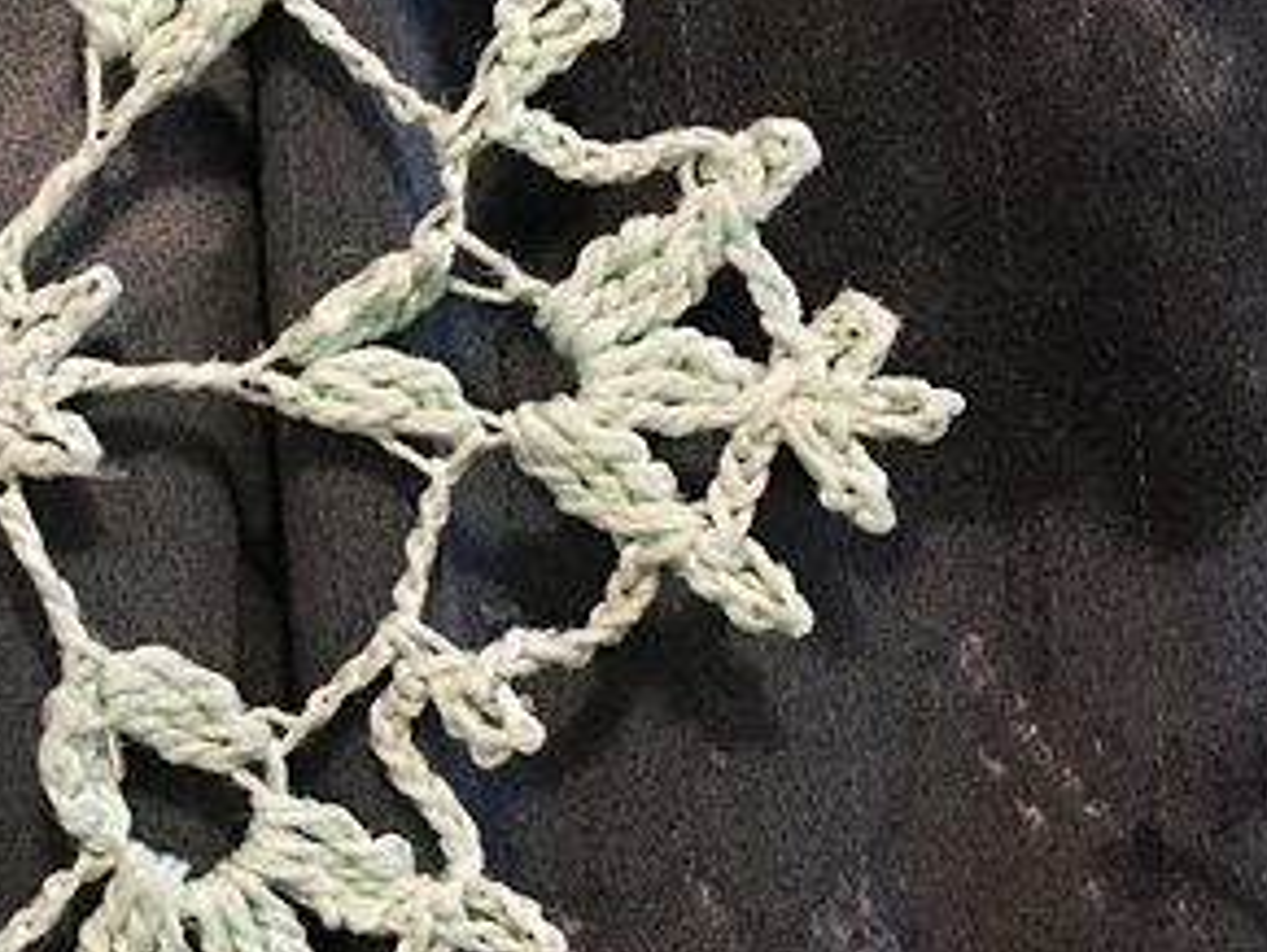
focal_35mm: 64
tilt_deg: -68.0
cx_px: -105
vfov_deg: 22.9
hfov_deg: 27.8
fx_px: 2344
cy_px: 406
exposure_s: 1/30
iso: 200
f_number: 2.2
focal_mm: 4.15
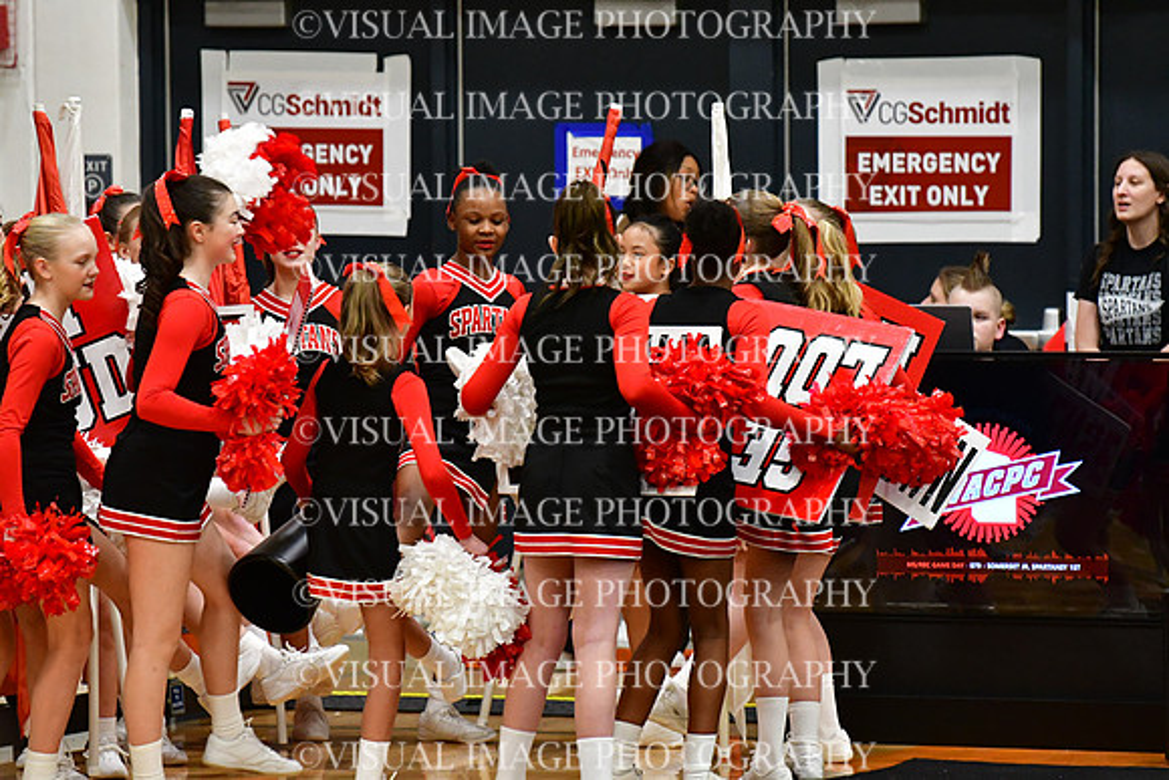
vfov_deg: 4.6
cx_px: 584
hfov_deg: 6.9
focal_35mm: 300
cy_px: 390
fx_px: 9743
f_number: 3.5
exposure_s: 1/500
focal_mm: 200
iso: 5000
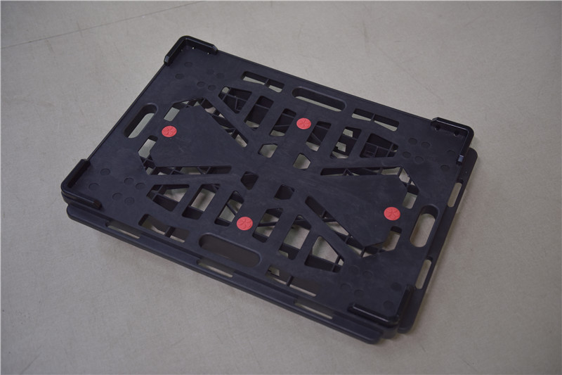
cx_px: 281
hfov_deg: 43.6
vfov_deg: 29.9
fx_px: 702
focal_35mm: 45
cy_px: 188
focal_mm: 45
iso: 800
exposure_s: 1/100
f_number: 2.8
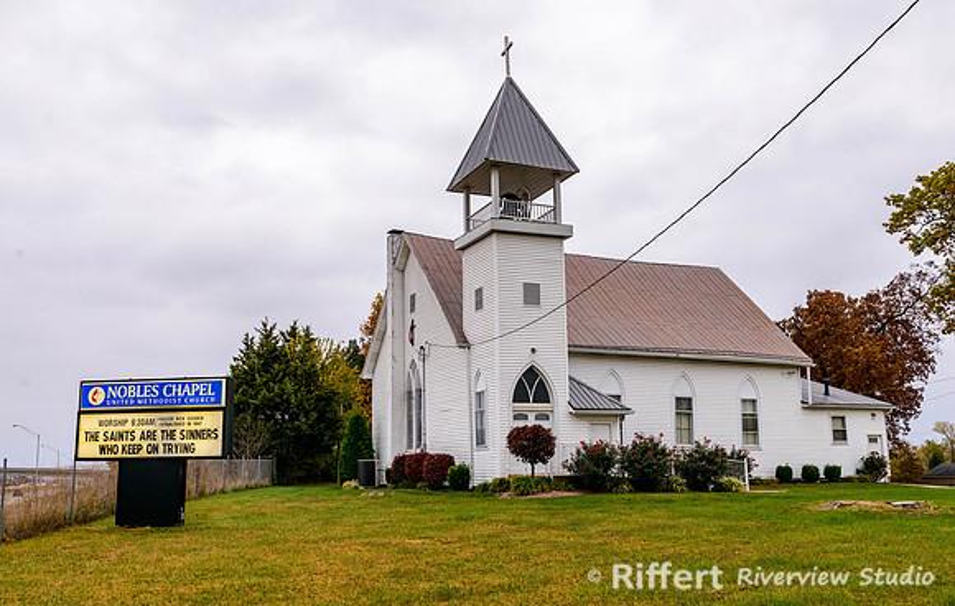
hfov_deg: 57.6
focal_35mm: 33
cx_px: 477
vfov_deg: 38.5
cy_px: 320
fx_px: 868
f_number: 8
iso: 800
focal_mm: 32
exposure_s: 1/250
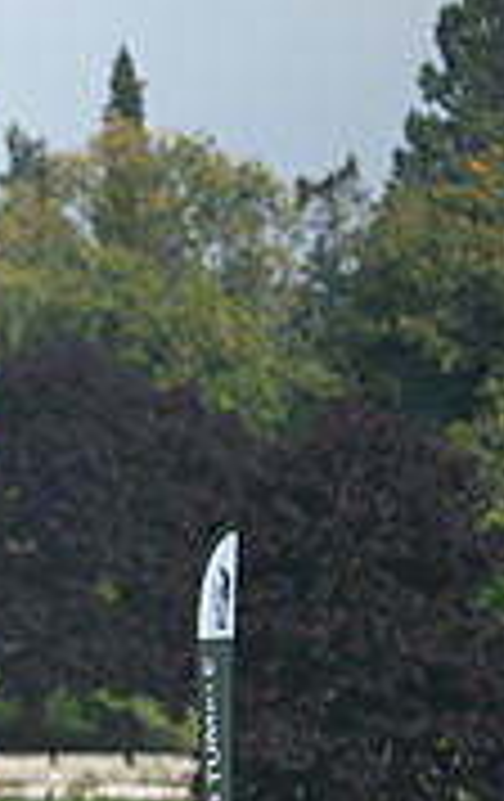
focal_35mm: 762
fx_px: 16666
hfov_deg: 1.7
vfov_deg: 2.8
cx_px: -634
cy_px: 781
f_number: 5
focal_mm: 230
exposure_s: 1/1250
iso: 320
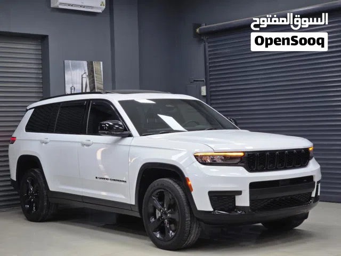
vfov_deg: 21.3
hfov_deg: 28.2
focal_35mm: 69
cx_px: 170
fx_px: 680
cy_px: 128
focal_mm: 7.9
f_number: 2.4
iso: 64
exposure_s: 1/50
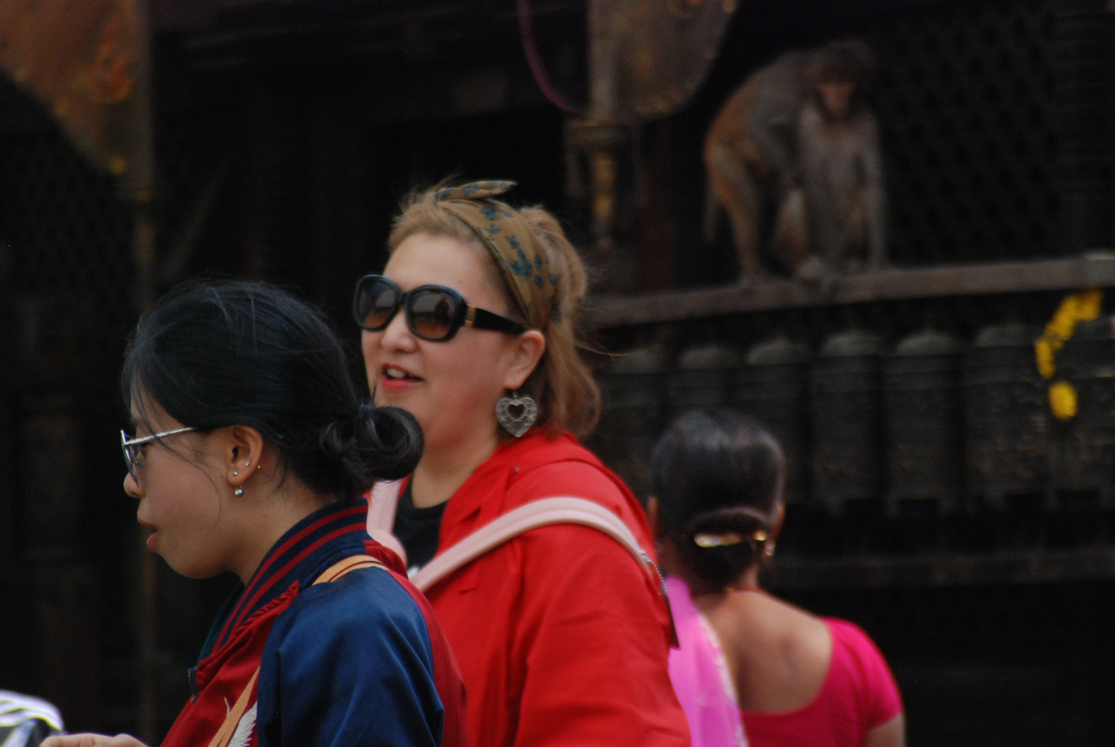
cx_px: 558
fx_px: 9303
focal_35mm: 300
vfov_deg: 4.6
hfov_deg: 6.9
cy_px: 374
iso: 1000
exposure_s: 1/1600
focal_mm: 200
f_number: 5.6
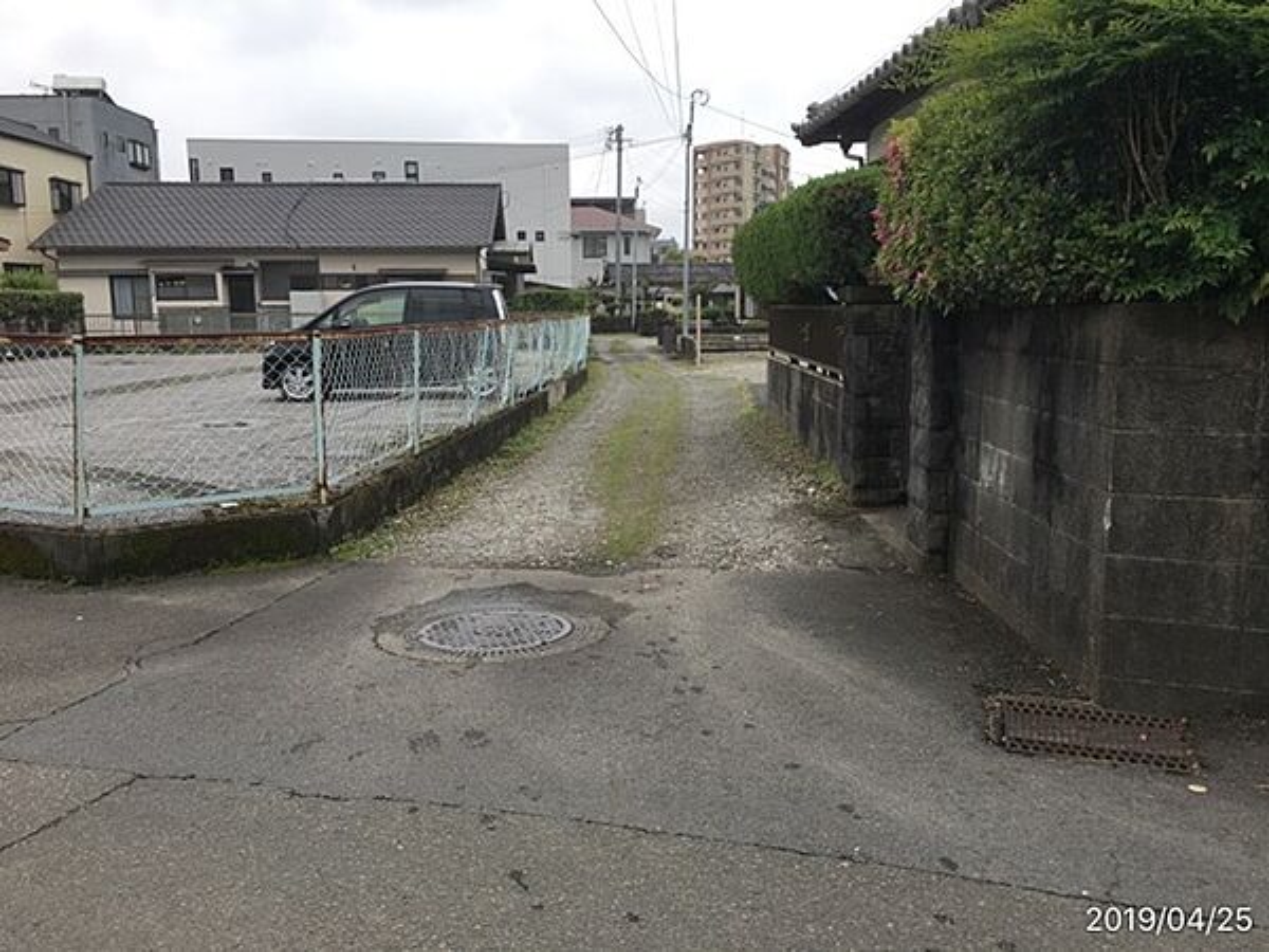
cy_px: 476
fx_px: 1063
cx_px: 634
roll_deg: -0.1
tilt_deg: -8.4
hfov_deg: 61.7
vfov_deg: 48.2
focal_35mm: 29
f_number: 2.2
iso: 25
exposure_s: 1/1068
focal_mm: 4.15
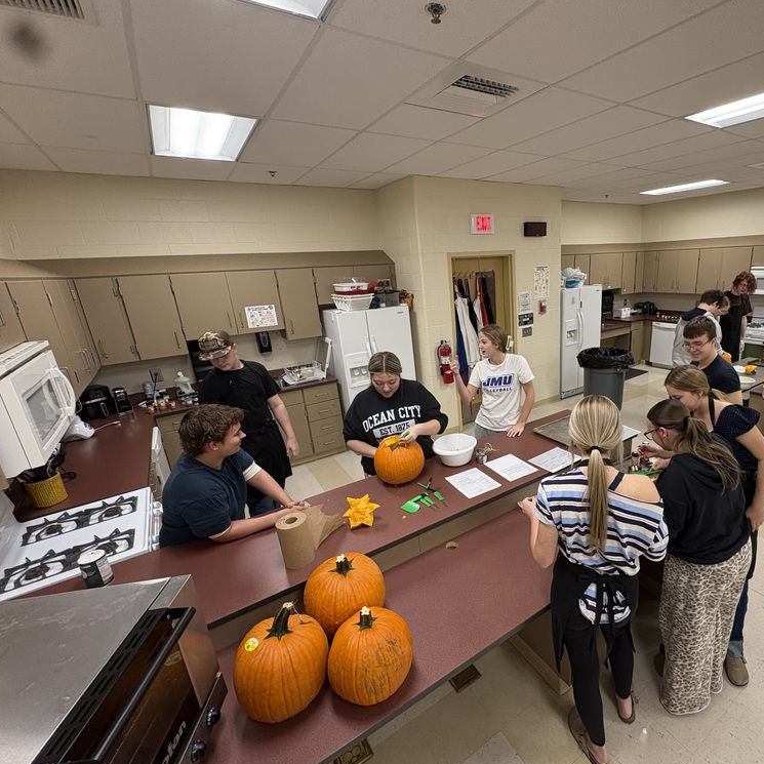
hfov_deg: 82.2
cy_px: 393
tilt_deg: -16.8
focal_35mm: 17
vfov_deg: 83.9
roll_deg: +2.5
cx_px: 484
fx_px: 424
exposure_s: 1/60
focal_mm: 2.22
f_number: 2.2
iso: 250
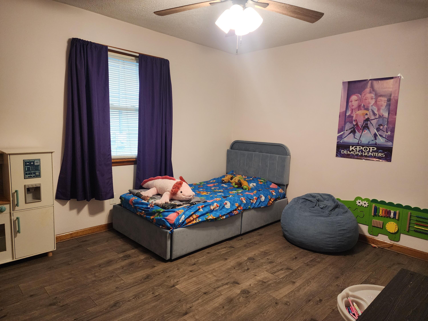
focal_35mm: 23
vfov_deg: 58.9
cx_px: 214
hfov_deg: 73.9
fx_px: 284
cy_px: 160
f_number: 1.8
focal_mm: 6.4
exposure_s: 1/120
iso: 400
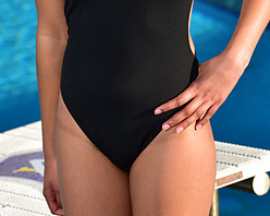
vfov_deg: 5.7
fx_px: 2140
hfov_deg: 7.2
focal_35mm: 268
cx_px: 139
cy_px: -51
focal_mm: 122
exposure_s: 1/250
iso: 64
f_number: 5.6
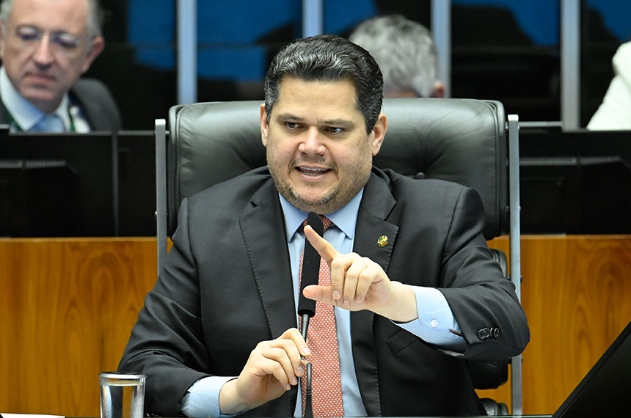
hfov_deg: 3.4
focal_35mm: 600
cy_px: 209
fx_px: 10497
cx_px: 316
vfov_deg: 2.3
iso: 5000
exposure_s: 1/160
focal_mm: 400
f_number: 4.5
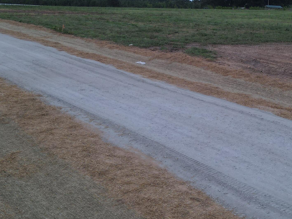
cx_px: 197
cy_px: 81
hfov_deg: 37.1
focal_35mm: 51
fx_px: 430
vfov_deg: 28.5
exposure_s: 1/20
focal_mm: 4.5
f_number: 2.8
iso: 100
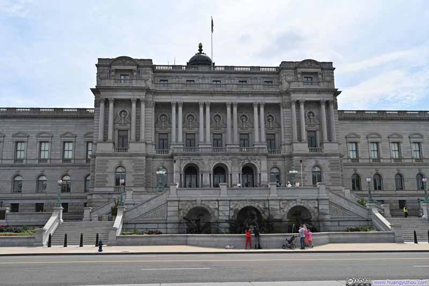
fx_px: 399
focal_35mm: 34
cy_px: 143
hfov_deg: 56.5
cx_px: 214
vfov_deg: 39.4
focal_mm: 33.5
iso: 64
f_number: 6.3
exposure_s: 1/400
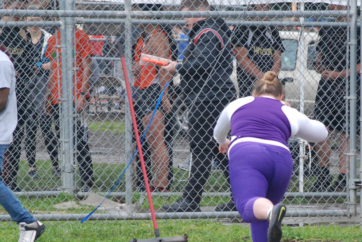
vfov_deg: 3.7
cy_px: 229
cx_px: 211
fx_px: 3795
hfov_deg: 5.5
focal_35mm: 377
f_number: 6.3
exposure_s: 1/640
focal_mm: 116
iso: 1000
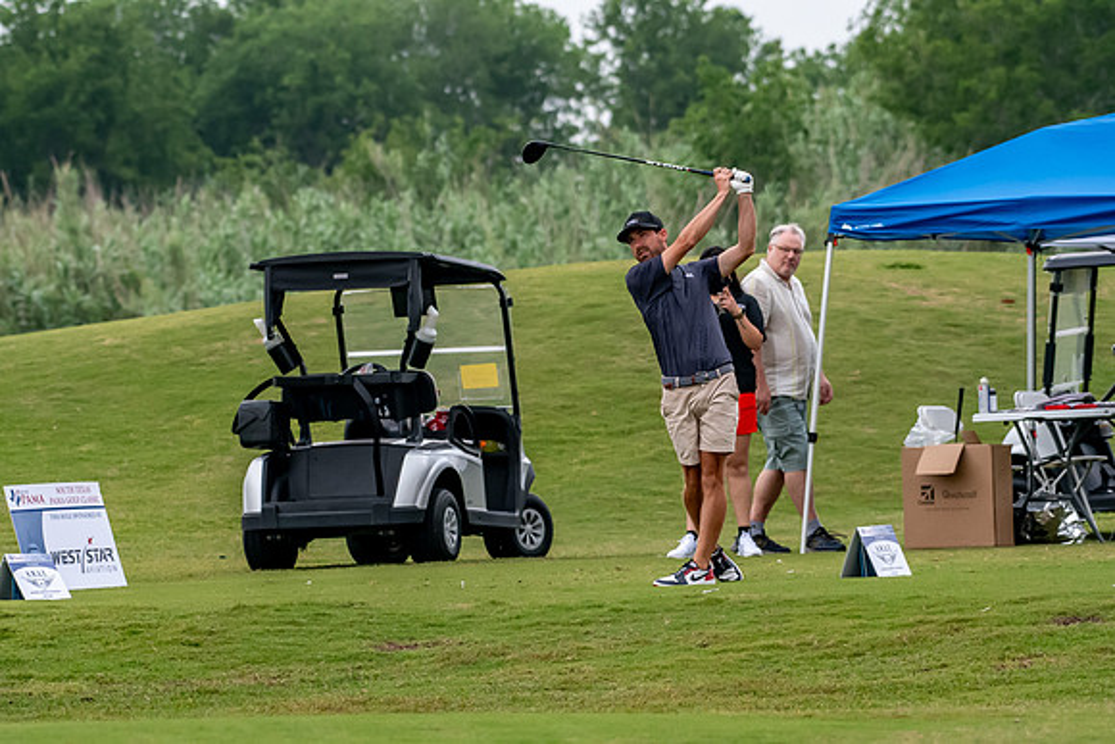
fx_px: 9293
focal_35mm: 300
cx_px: 558
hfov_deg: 6.9
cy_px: 372
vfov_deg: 4.6
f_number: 5.6
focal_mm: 200
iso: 1600
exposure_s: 1/2000
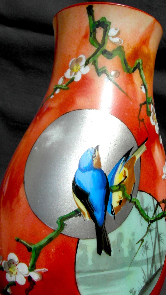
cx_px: 101
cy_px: 136
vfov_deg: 52.7
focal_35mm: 38
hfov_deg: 31.1
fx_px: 297
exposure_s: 1/1500
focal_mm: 5.3
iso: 80
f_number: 5.6
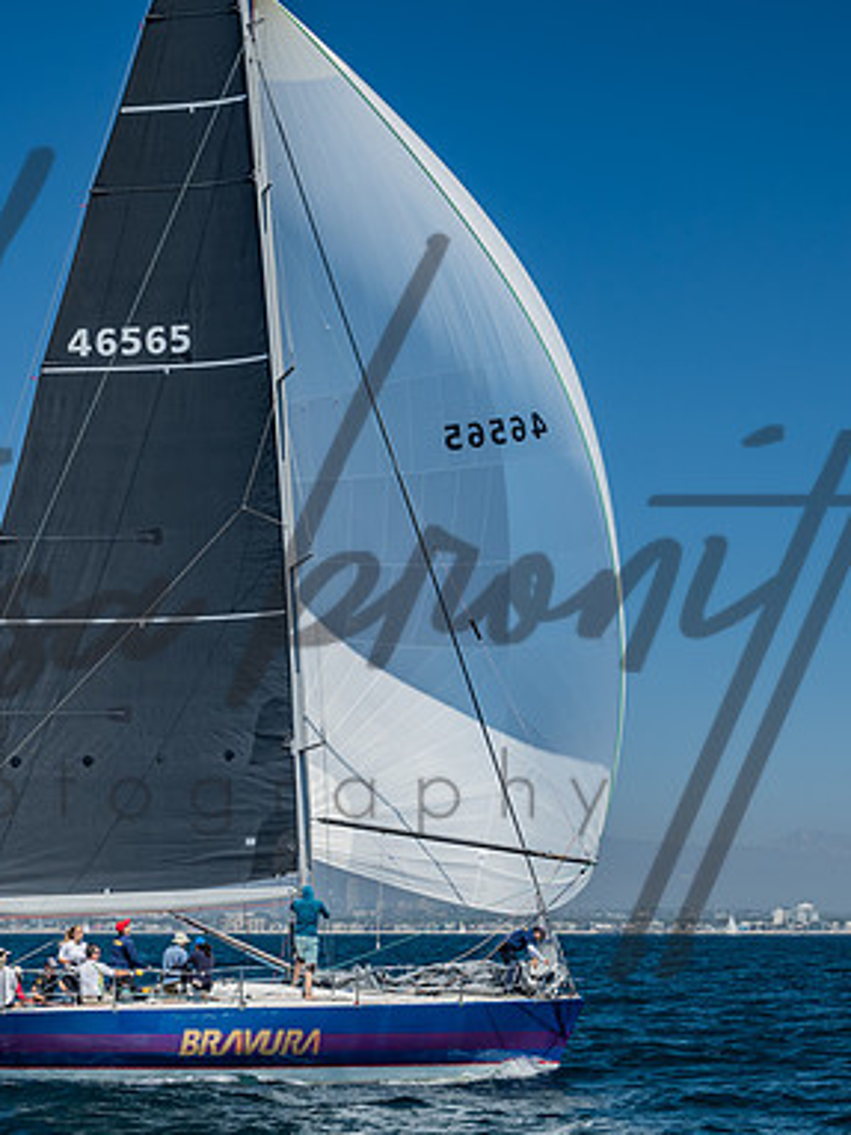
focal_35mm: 92
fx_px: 3017
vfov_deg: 21.3
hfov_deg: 16.1
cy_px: 707
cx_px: 431
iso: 160
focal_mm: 51
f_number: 6.3
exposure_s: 1/400
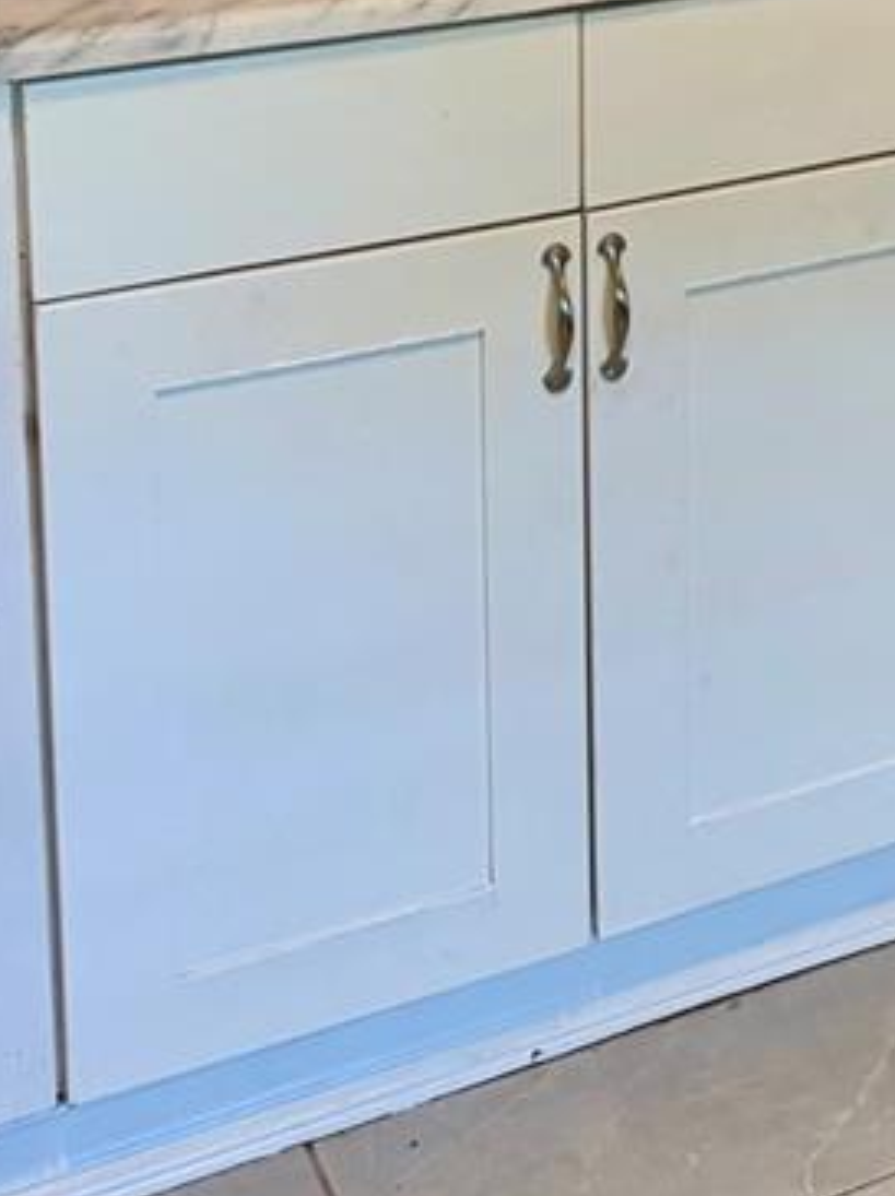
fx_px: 2728
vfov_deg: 22.3
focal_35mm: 79
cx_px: 1452
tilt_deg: -10.0
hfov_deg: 16.5
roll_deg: -1.0
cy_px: -341
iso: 200
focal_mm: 6.76
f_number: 1.78
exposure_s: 1/60
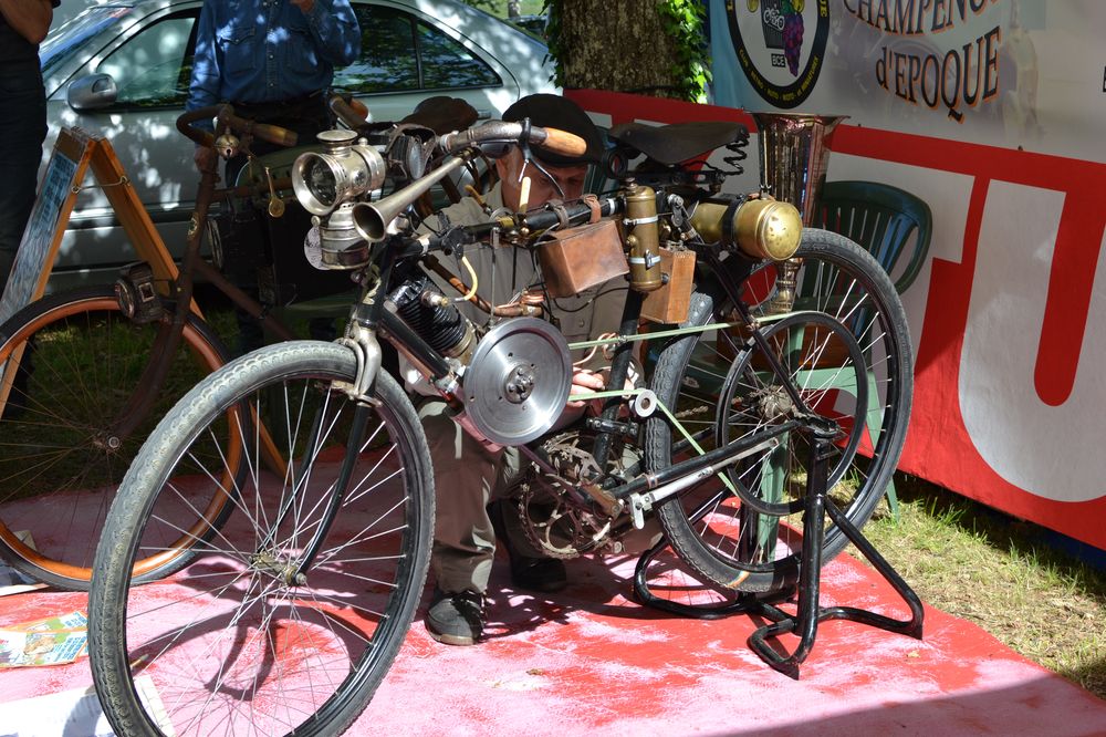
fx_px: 1612
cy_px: 368
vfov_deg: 25.7
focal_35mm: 52
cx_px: 553
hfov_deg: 37.9
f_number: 6.3
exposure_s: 1/160
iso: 100
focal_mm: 35
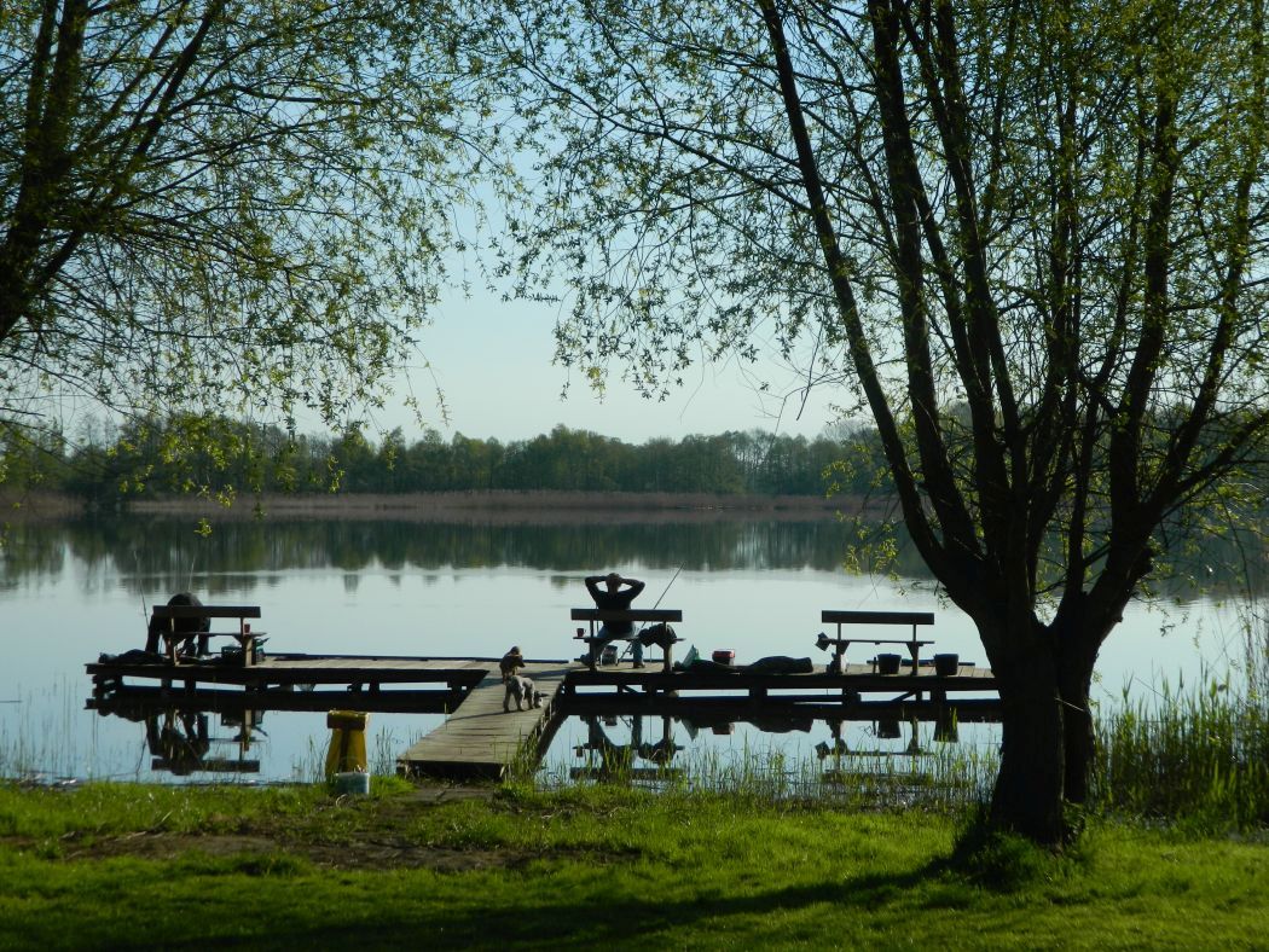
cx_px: 634
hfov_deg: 23.3
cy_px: 476
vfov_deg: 17.6
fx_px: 3080
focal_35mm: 84
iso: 80
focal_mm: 15.1
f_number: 4.2
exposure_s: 1/800
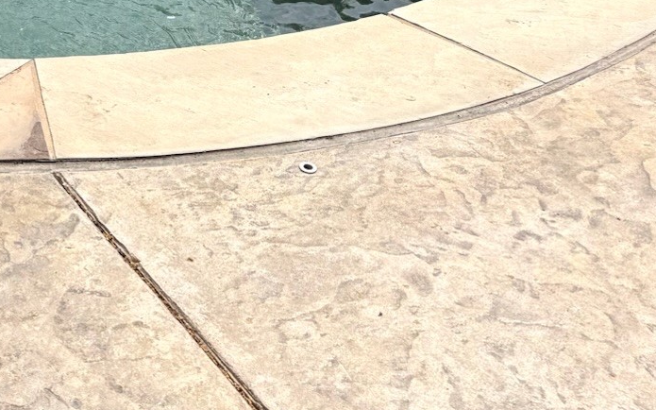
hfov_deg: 24.4
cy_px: -293
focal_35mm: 75
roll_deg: +2.2
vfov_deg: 15.3
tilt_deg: -15.8
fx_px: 1341
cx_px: -171
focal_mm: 6.76
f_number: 1.78
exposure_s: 1/4975
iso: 80
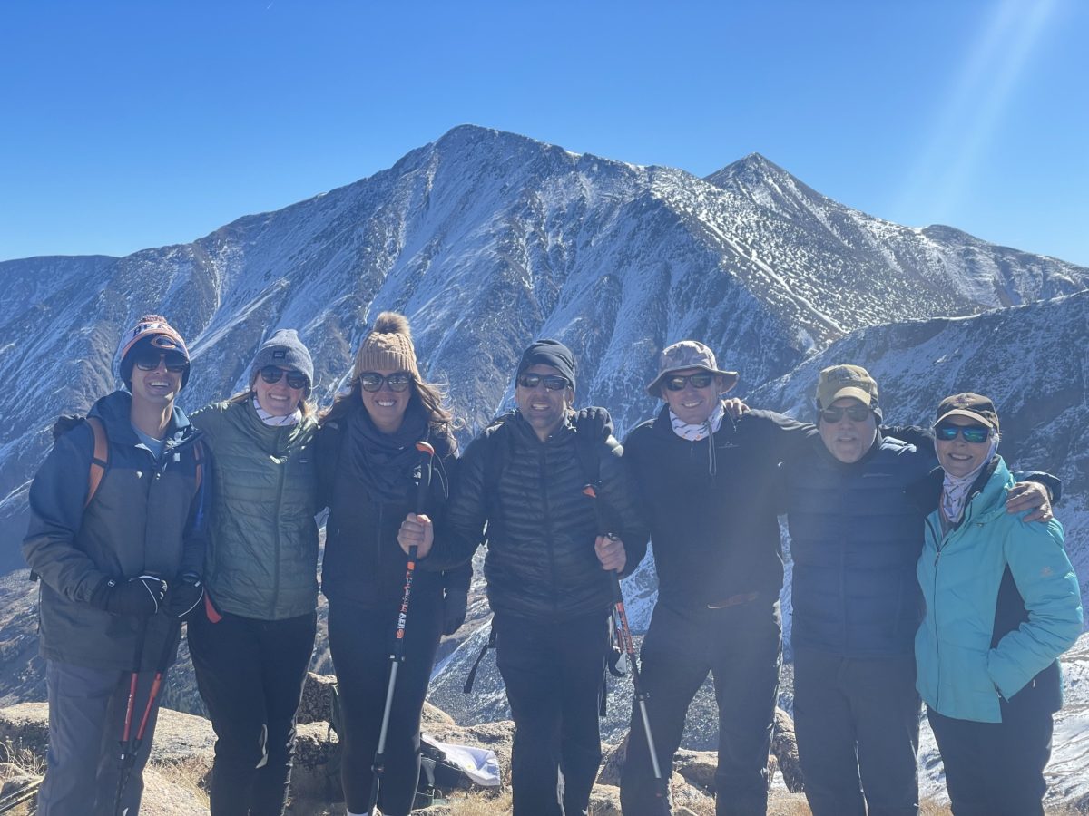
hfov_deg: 36.8
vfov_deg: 28.0
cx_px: 544
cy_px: 408
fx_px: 1636
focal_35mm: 52
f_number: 2
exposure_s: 1/1089
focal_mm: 6
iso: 25
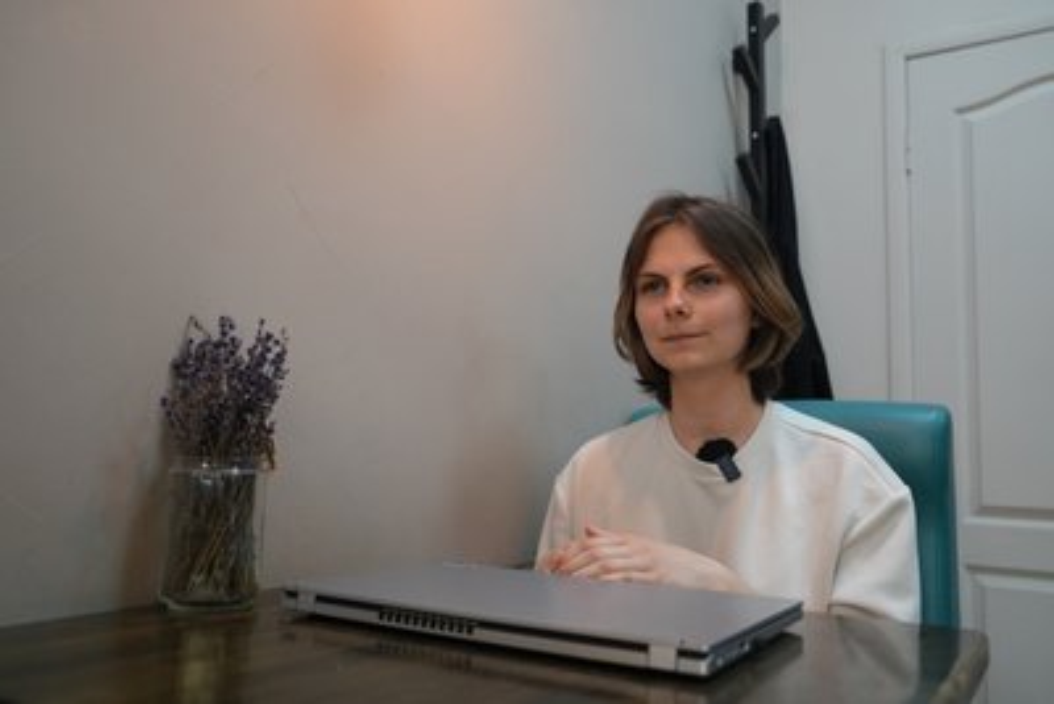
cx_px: 527
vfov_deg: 43.6
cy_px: 352
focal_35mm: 30
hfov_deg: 61.9
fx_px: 879
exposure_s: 1/160
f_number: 4
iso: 3200
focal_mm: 30
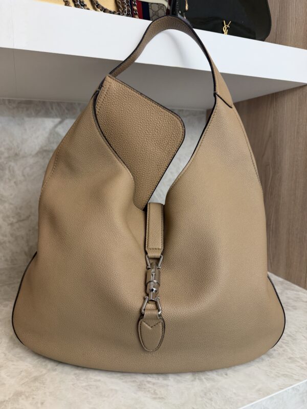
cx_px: 154
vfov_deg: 71.6
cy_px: 204
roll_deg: -0.6
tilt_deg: -10.5
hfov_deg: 56.8
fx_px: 284
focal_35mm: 24
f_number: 1.78
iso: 64
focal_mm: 6.76
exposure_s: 1/120
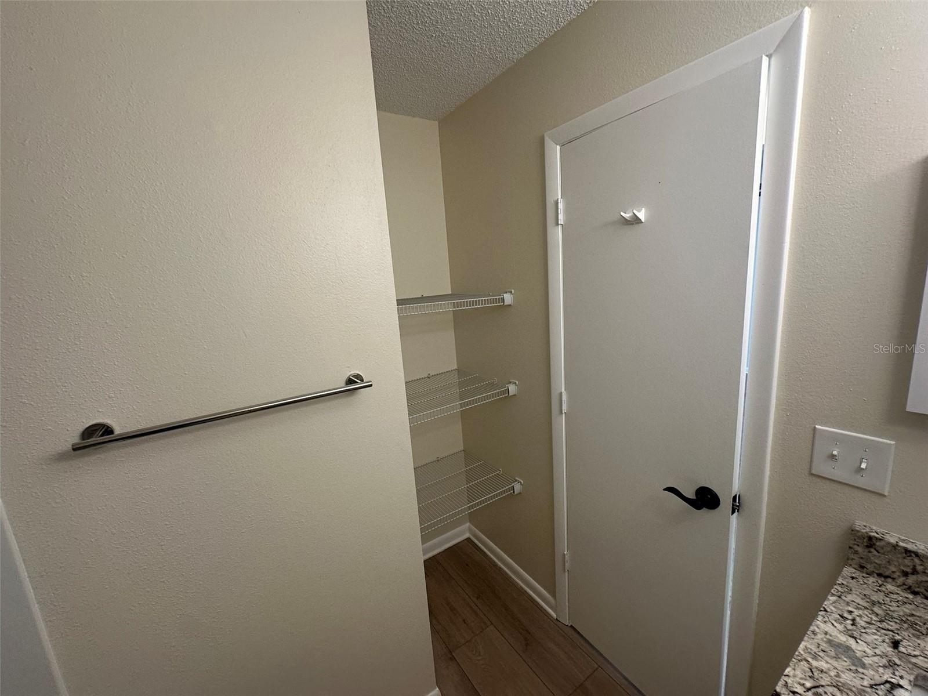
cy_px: 348
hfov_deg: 102.1
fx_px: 375
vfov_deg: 85.7
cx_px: 464
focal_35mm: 14
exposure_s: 1/120
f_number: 2.2
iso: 125
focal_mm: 2.22
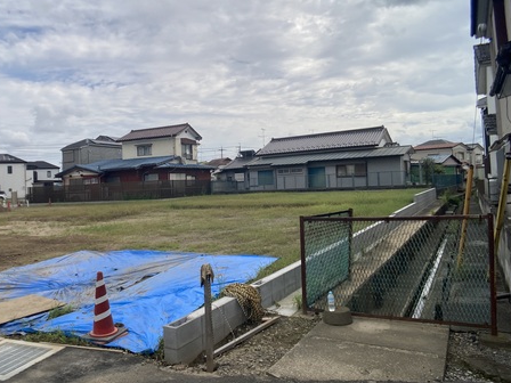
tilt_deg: +1.9
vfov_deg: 36.0
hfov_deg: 46.7
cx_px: 220
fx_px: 590
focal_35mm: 40
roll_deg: +2.0
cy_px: 182
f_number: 1.8
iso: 20
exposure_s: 1/3040
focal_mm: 3.99
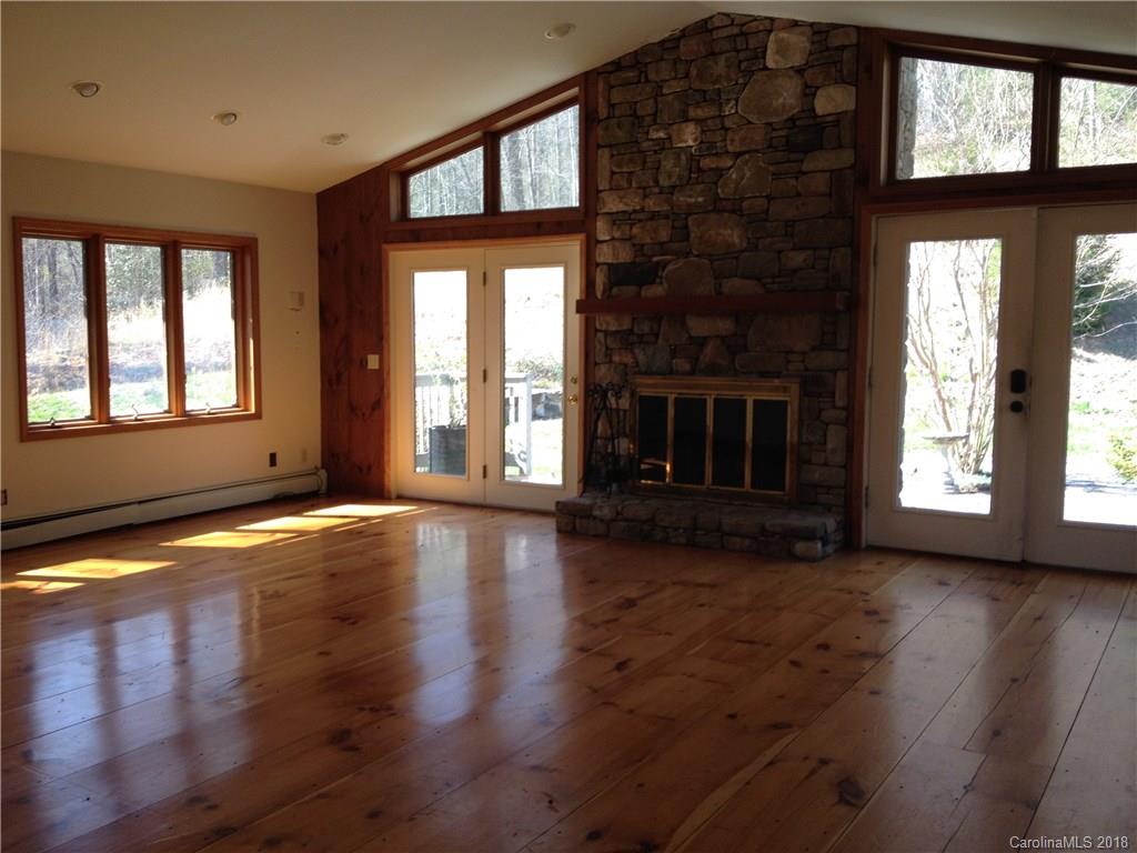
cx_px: 568
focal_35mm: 35
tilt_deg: -5.8
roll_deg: -1.3
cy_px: 426
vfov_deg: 40.7
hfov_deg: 52.6
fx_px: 1150
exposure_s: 1/120
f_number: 2.4
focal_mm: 4.28
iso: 50
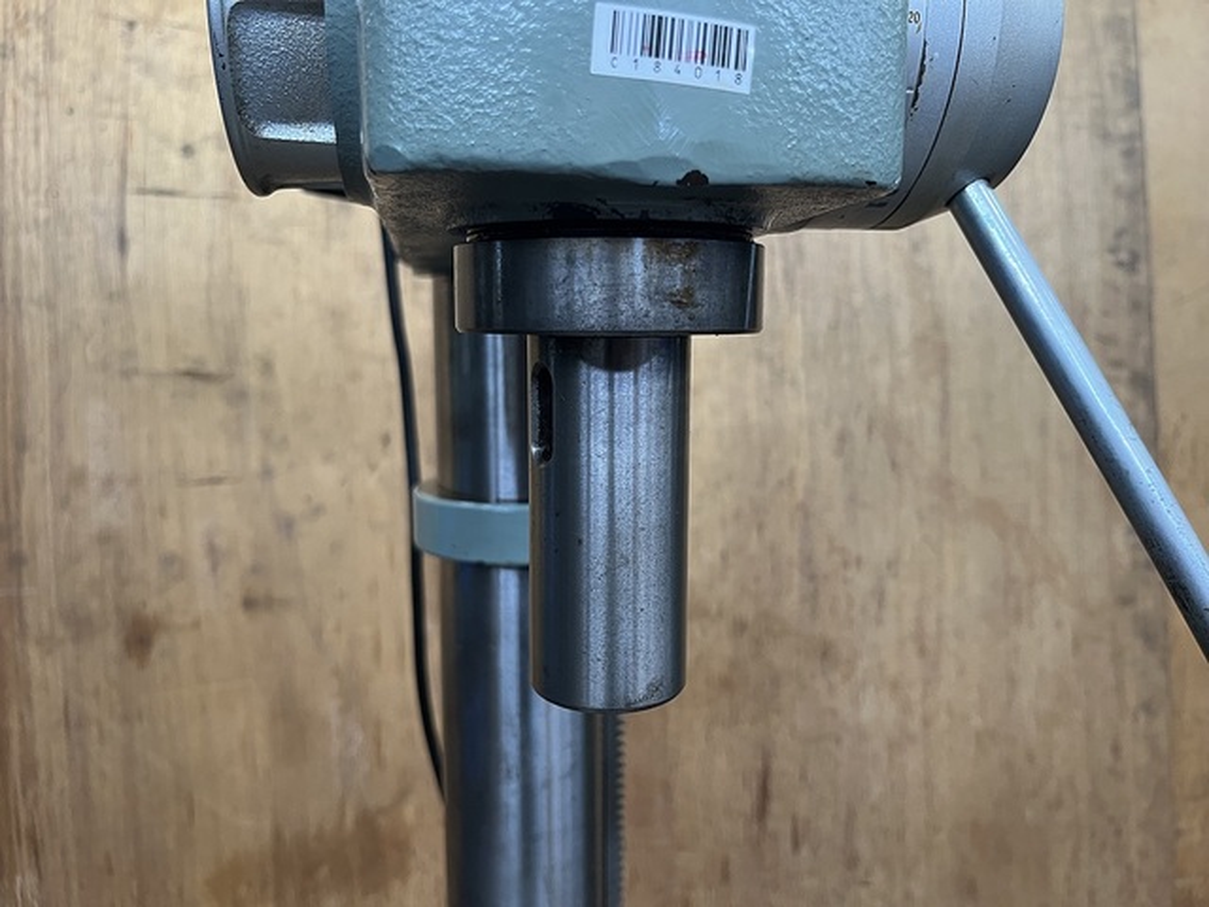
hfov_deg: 67.3
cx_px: 604
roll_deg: +0.6
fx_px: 908
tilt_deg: -8.4
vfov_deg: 53.1
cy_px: 454
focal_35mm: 26
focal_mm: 5.1
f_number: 1.6
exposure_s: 1/60
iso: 160
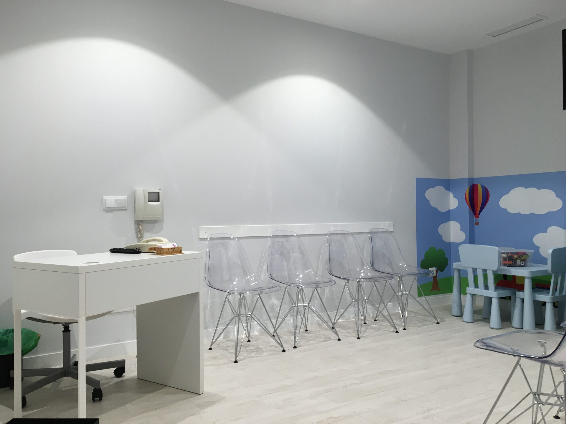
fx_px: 474
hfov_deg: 61.7
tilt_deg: +0.6
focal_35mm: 29
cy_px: 212
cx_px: 283
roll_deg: +1.2
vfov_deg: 48.2
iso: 25
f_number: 2.2
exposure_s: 1/33
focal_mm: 4.15
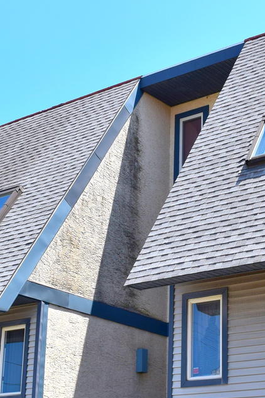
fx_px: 762
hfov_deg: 19.6
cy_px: 263
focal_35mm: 69
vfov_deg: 29.1
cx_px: 206
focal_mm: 18
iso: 400
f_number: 11
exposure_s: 1/500
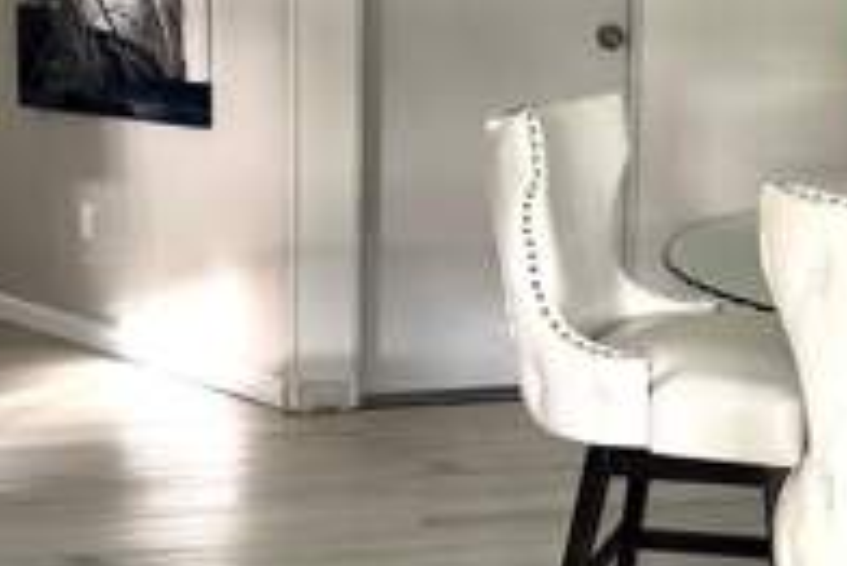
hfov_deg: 30.0
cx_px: 895
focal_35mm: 61
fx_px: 1436
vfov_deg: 21.9
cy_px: 78
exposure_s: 1/120
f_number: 1.78
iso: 200
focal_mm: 6.86
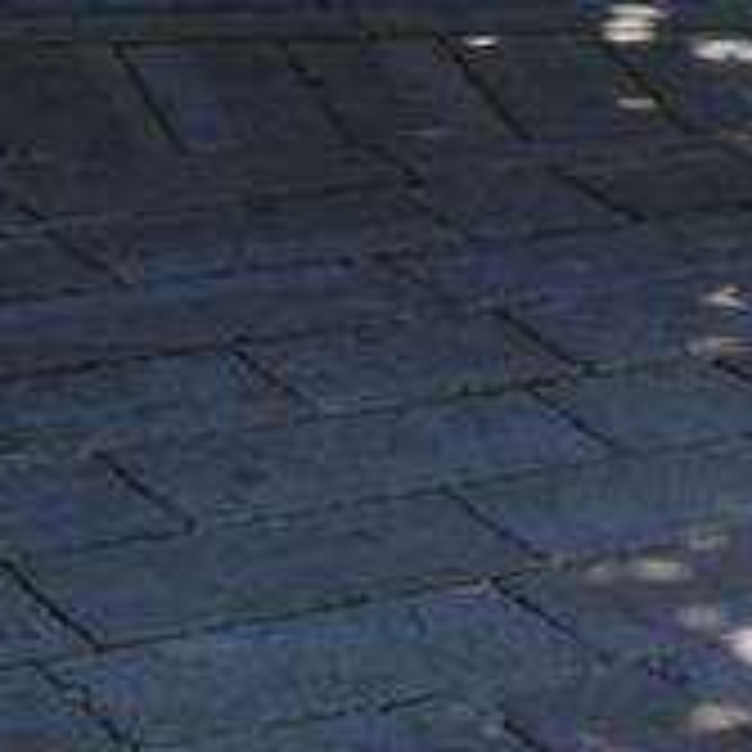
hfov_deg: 9.6
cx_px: 1009
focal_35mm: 179
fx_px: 4399
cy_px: -365
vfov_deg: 9.5
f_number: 4.2
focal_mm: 8
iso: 100
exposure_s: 1/640
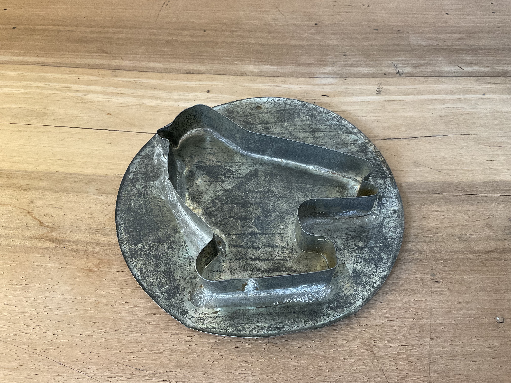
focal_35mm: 29
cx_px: 256
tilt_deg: -54.8
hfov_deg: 61.7
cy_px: 192
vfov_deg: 48.2
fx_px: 428
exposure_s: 1/60
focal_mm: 3
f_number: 1.8
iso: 100
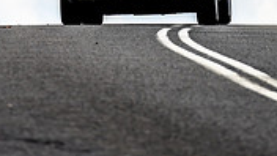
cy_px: -197
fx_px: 5891
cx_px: 167
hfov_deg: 2.7
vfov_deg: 1.5
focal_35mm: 802
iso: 200
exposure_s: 1/1600
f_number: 4
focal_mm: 200
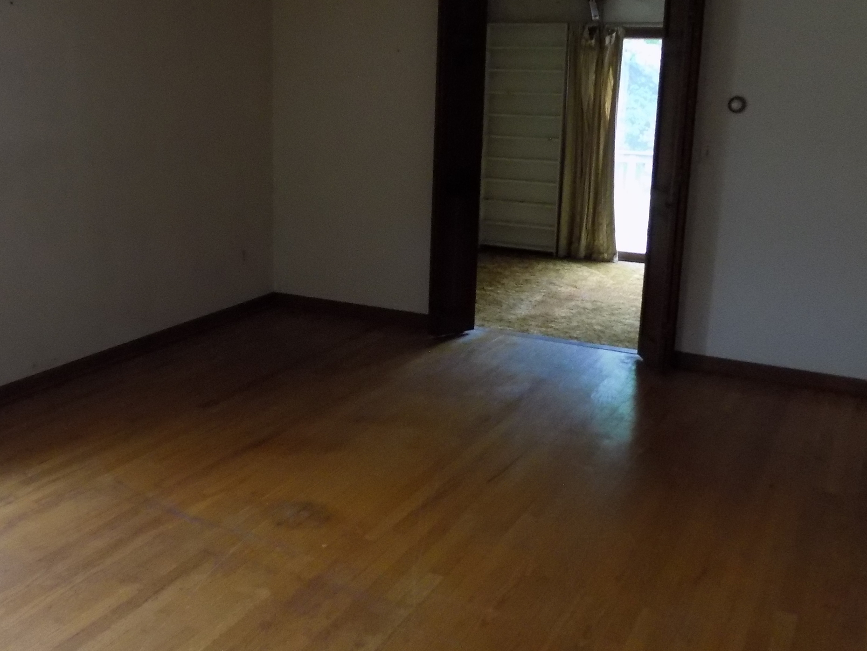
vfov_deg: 37.7
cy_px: 294
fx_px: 952
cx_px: 343
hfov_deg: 48.6
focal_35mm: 38
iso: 400
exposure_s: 1/13
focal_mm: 4
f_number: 3.1
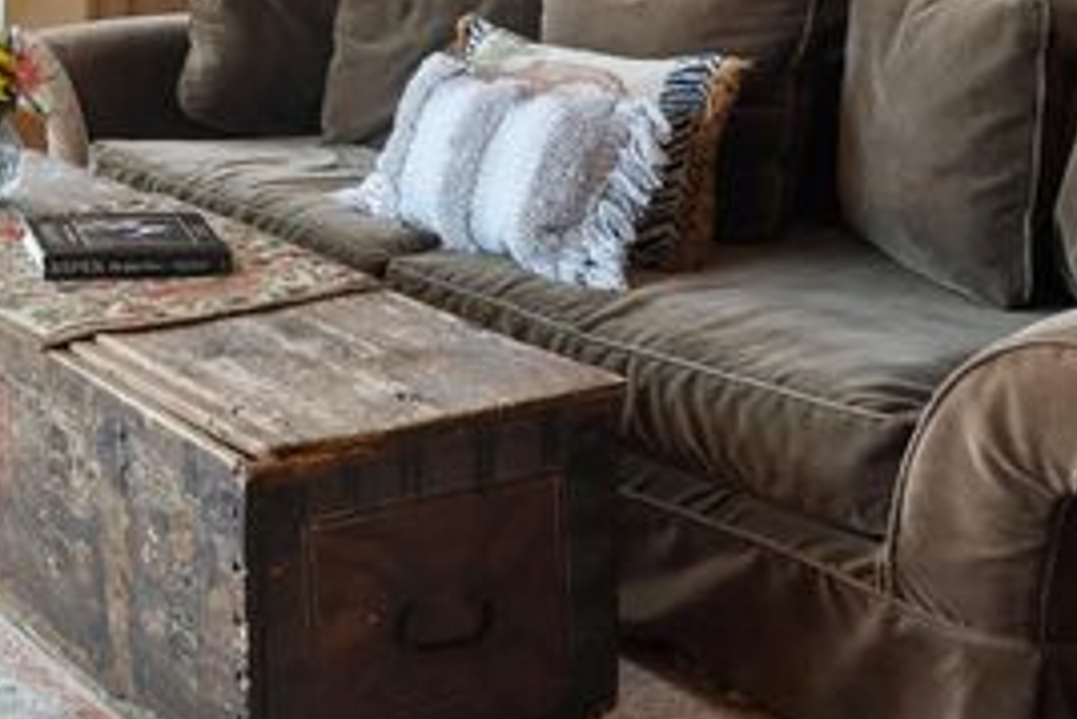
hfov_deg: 26.6
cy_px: -315
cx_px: -289
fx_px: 1946
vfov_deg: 18.8
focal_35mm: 65
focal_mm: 17
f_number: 7.1
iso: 400
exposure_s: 1/10
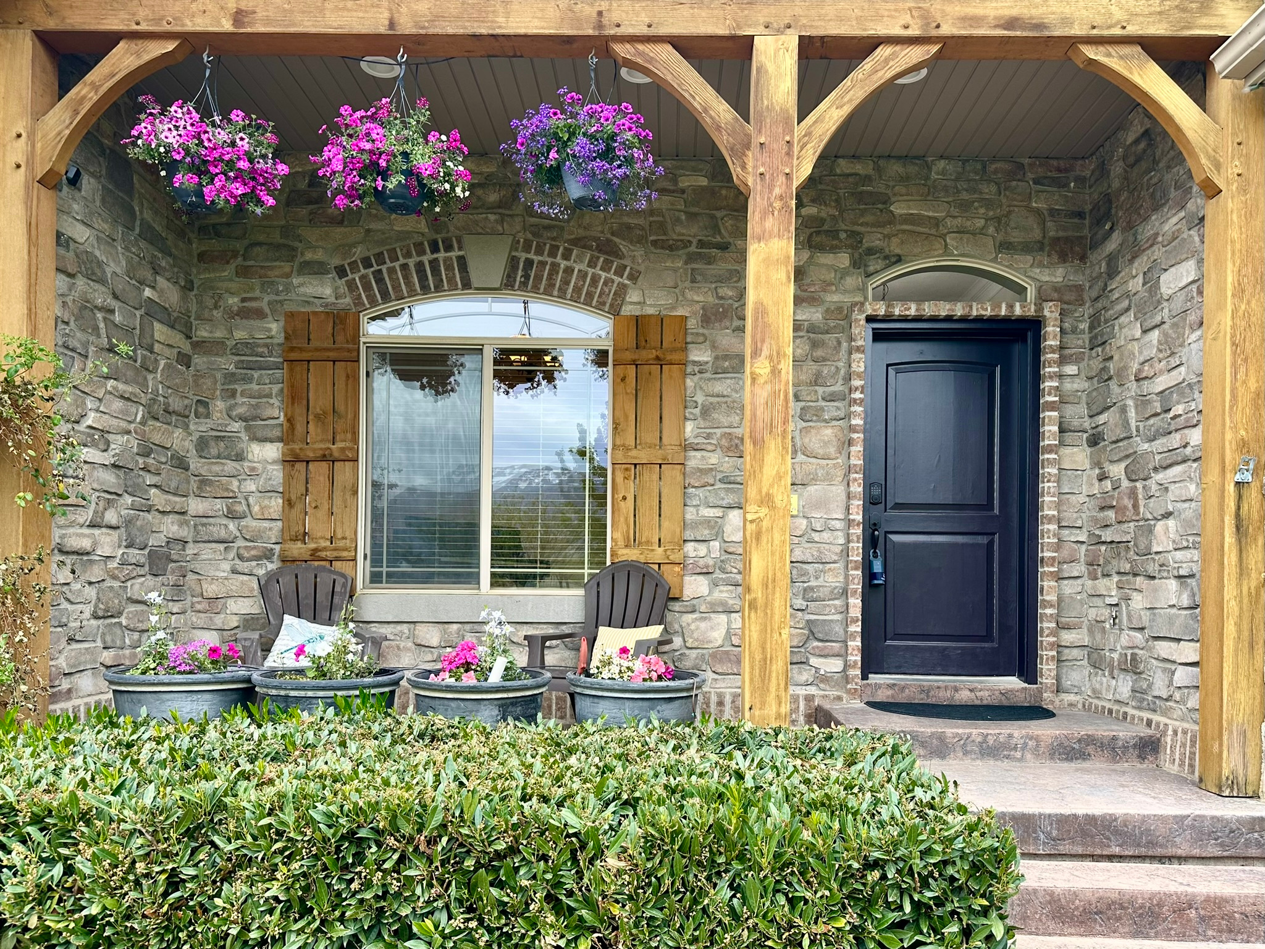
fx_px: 877
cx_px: 632
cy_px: 474
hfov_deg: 71.6
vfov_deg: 56.8
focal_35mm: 24
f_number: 1.78
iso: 80
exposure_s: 1/412
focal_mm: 6.86
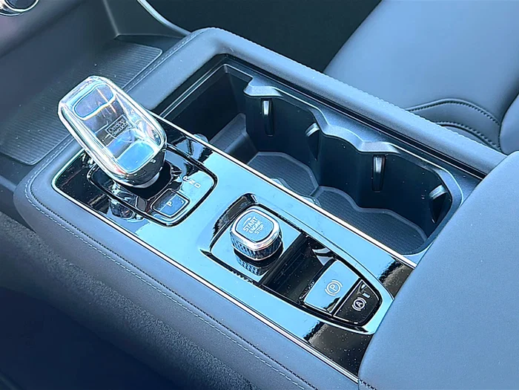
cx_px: 260
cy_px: 195
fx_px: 540
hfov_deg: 51.4
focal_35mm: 36
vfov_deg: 39.7
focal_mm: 6.86
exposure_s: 1/49
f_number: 1.78
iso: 100
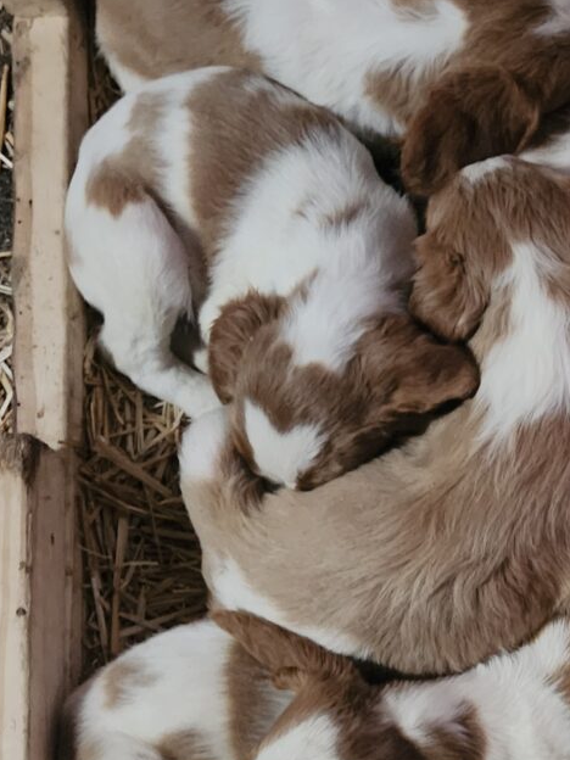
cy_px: 676
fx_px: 1295
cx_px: 581
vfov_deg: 31.3
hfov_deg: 23.7
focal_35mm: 59
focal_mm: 5.4
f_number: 1.8
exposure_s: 1/15
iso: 1250
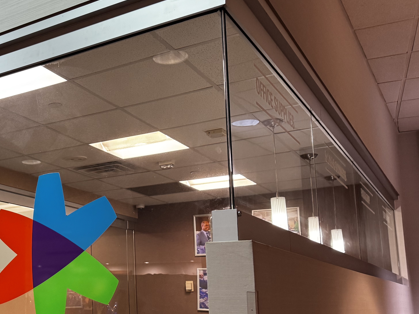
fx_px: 569
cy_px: 210
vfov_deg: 30.6
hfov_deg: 36.9
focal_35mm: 47
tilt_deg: +8.9
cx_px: 15
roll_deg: +0.3
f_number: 1.78
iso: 250
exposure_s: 1/60
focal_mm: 6.76
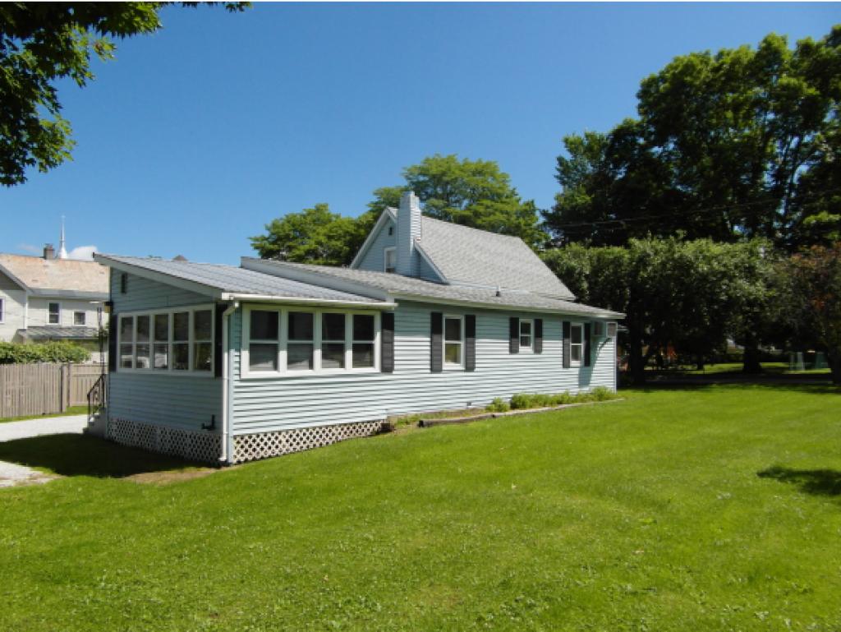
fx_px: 583
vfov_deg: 56.9
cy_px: 316
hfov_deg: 71.6
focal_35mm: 24
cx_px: 420
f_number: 3.6
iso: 100
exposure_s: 1/1000
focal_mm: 4
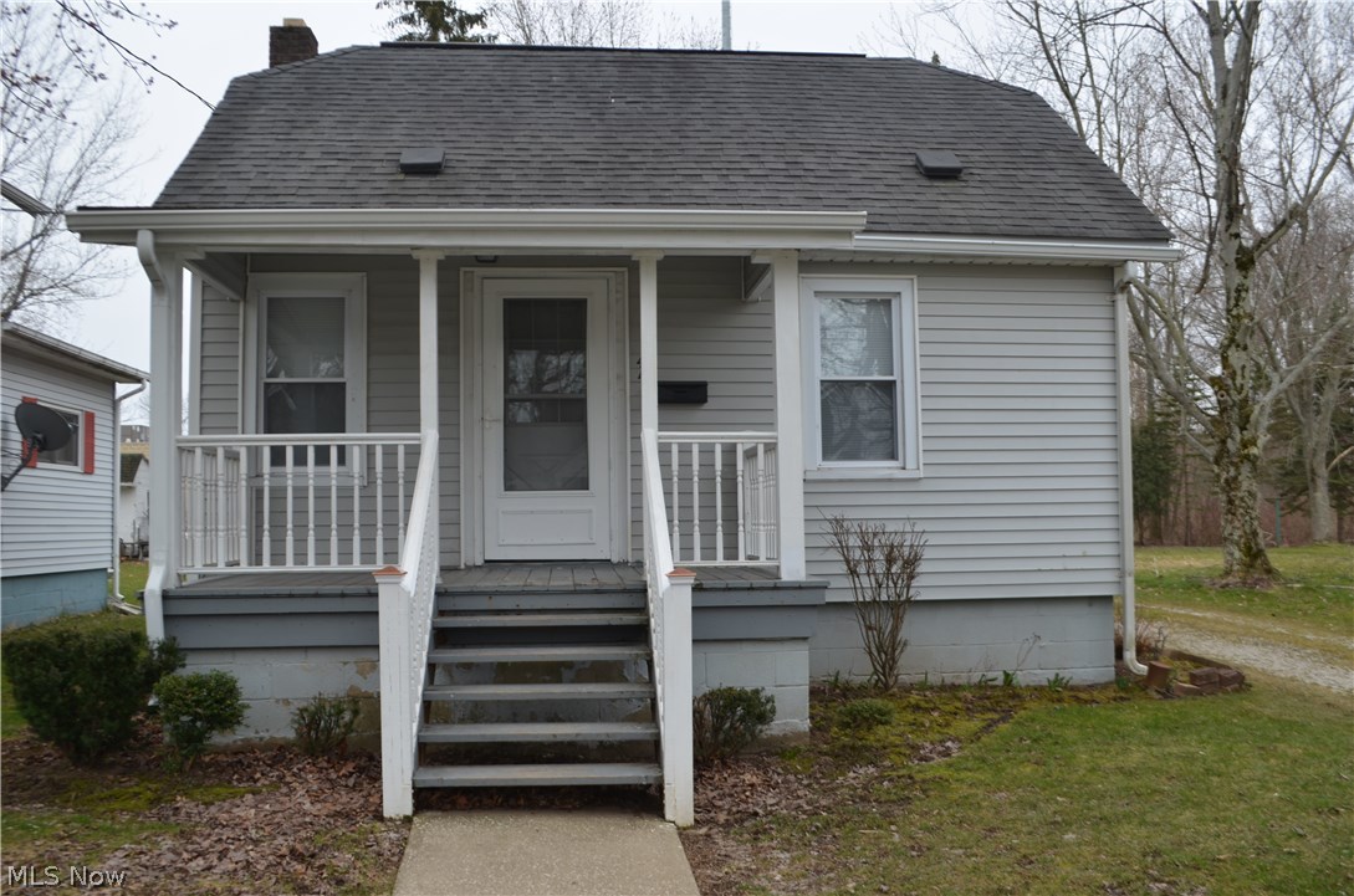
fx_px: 1238
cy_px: 448
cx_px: 677
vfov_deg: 39.8
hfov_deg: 57.3
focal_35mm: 33
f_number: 7.1
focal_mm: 22
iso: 100
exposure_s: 1/160
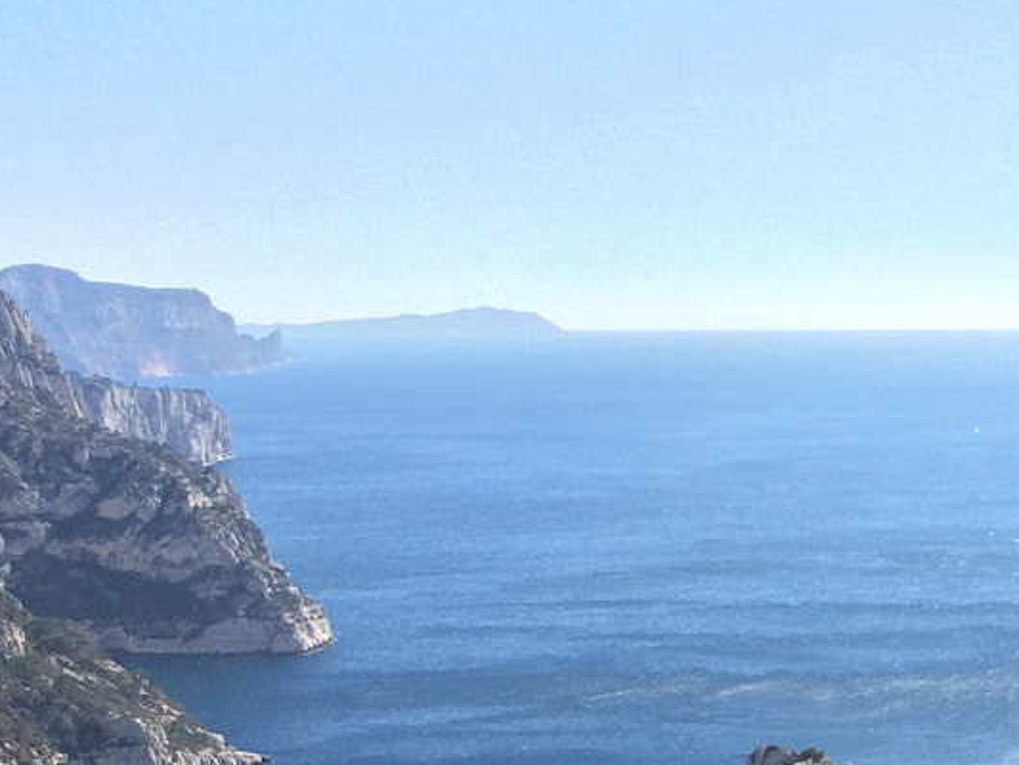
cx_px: 828
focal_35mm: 87
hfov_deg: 22.2
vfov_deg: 16.2
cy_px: 937
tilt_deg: -14.4
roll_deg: +1.3
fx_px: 2562
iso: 32
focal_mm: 4.15
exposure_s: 1/1866
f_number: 2.2
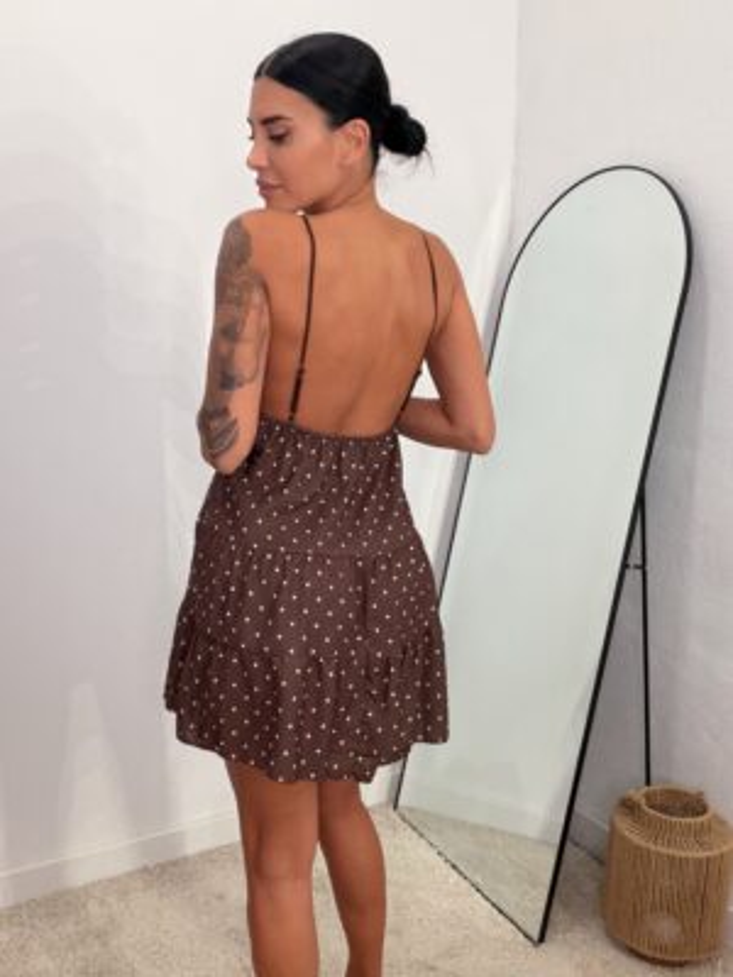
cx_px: 366
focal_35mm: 30
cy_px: 488
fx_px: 847
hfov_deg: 46.8
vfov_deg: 60.0
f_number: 1.9
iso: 80
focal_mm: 2.71
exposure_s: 1/109
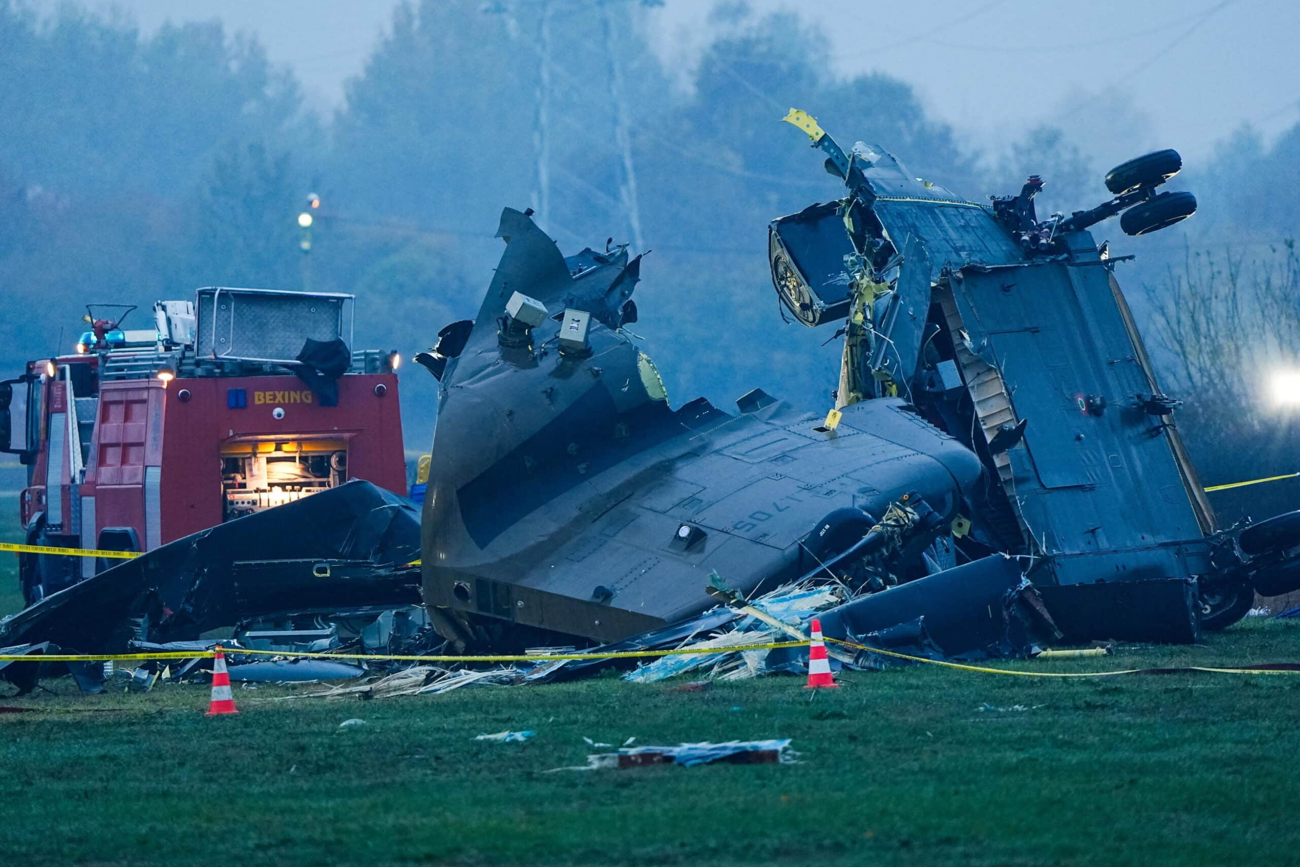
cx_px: 648
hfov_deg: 3.1
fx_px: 24190
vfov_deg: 2.1
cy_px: 377
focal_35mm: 670
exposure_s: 1/50
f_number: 6.3
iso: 2500
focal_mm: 571
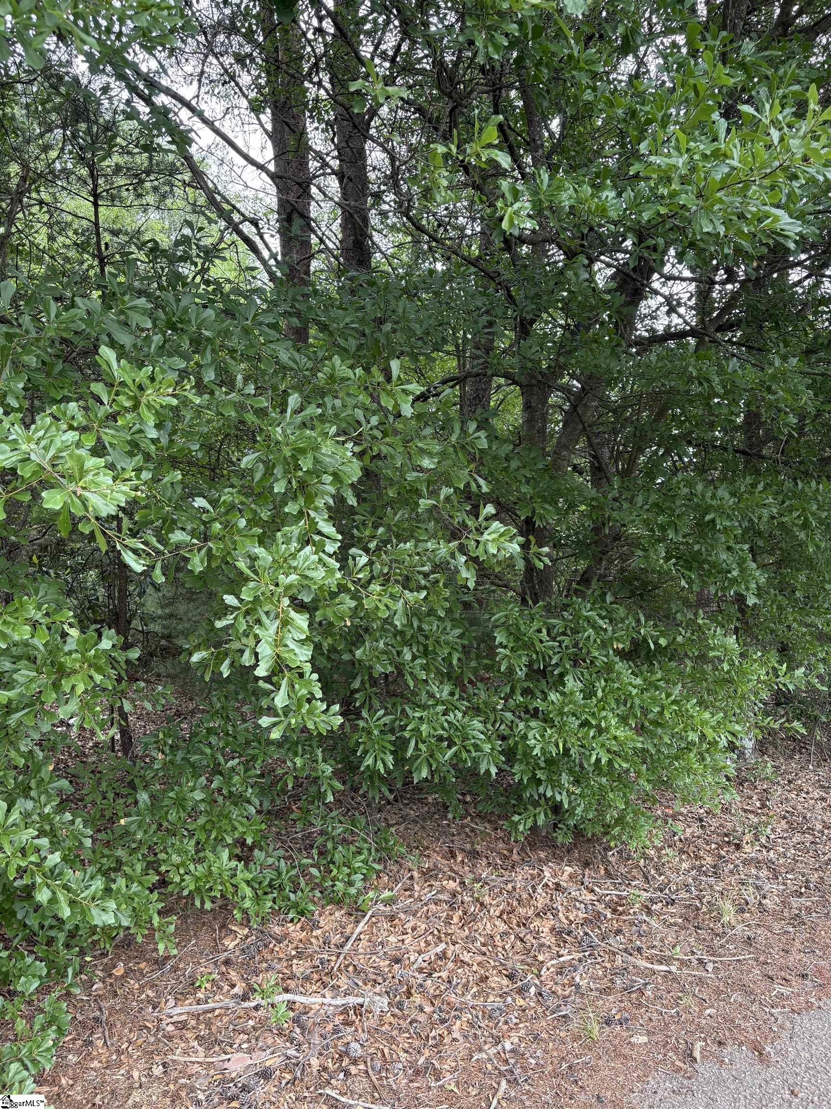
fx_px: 832
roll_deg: +3.2
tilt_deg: +1.7
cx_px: 416
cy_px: 554
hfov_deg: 53.1
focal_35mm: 26
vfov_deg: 67.3
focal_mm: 5.96
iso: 64
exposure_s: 1/339
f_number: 1.6
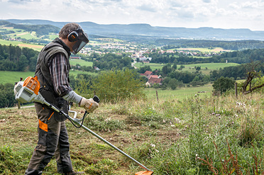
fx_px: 381
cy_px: 106
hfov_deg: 38.2
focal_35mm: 52
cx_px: 123
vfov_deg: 25.9
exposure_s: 1/400
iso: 200
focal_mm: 42
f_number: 5.6
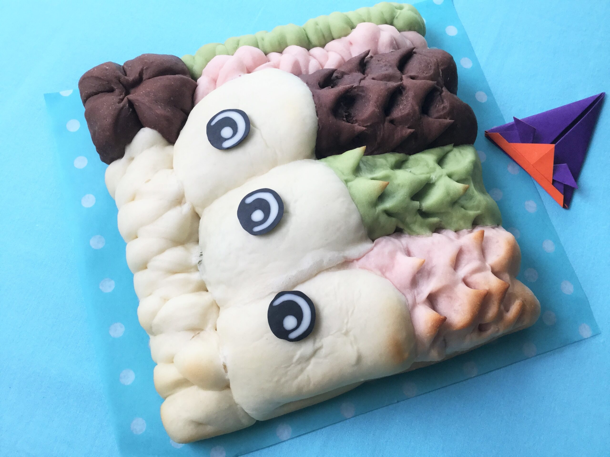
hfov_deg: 58.4
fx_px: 546
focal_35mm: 31
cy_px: 228
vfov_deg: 45.4
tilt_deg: -73.9
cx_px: 305
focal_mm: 3.3
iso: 50
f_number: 2.4
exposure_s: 1/30
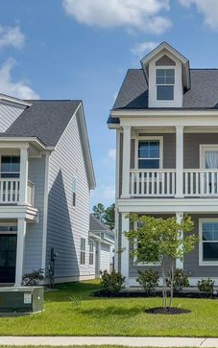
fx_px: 361
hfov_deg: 31.8
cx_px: 201
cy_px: 178
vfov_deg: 51.5
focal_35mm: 38
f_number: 1.5
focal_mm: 5.7
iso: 50
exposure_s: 1/7000
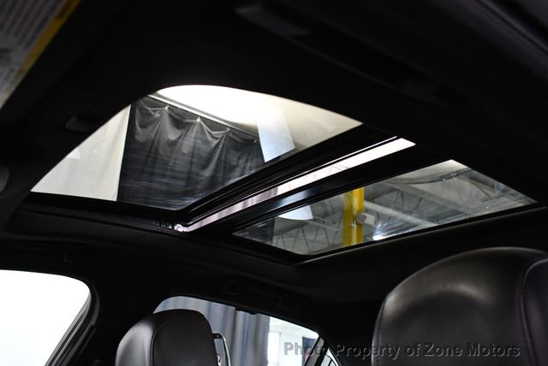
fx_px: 548
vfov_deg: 36.9
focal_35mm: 36
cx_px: 274
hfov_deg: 53.1
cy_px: 183
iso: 3200
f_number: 3.5
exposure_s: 1/100
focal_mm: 18
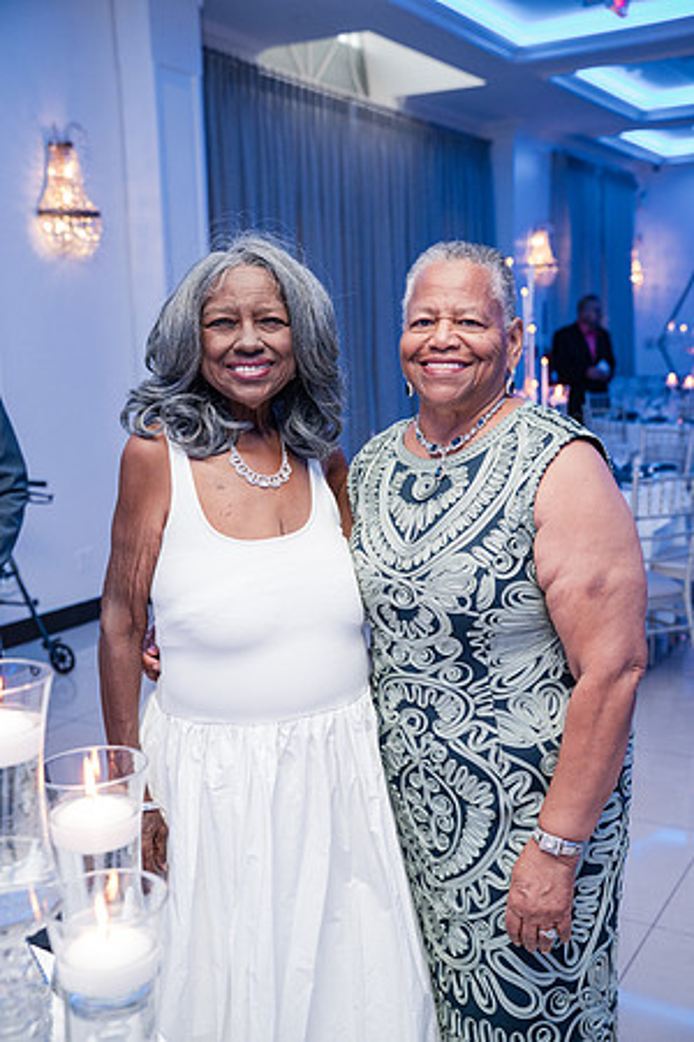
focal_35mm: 41
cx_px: 347
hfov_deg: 32.6
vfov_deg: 47.4
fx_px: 1185
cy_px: 521
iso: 4000
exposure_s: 1/250
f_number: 4
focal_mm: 41
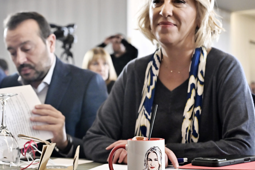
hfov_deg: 28.8
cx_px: 157
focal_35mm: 70
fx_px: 496
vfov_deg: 19.4
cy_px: 74
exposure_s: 1/250
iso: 2500
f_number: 4.5
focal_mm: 45
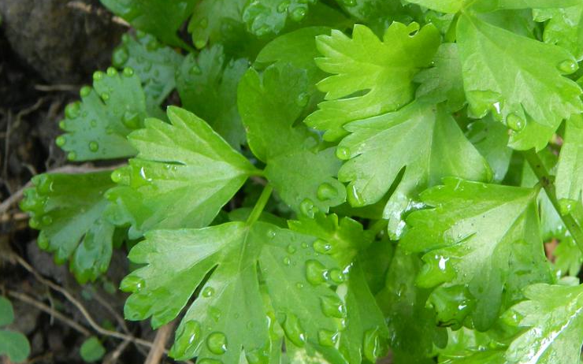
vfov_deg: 13.4
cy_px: 50
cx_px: 414
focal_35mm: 97
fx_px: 1541
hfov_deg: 21.3
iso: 125
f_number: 3.6
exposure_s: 1/50
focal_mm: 8.4
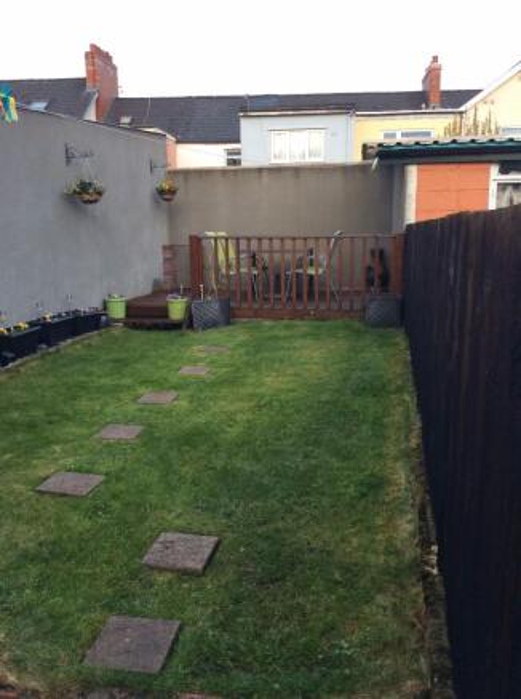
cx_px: 260
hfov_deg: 44.0
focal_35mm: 32
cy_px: 350
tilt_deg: -10.0
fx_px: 644
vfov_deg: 56.9
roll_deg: -0.6
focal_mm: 3.3
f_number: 2.4
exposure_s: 1/30
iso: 32
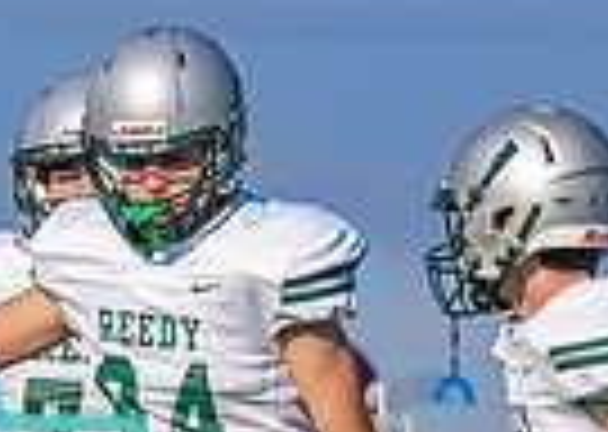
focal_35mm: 1153
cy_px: 587
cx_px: -214
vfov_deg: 1.2
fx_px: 19880
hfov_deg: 1.8
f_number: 2.8
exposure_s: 1/4000
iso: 125
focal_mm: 200
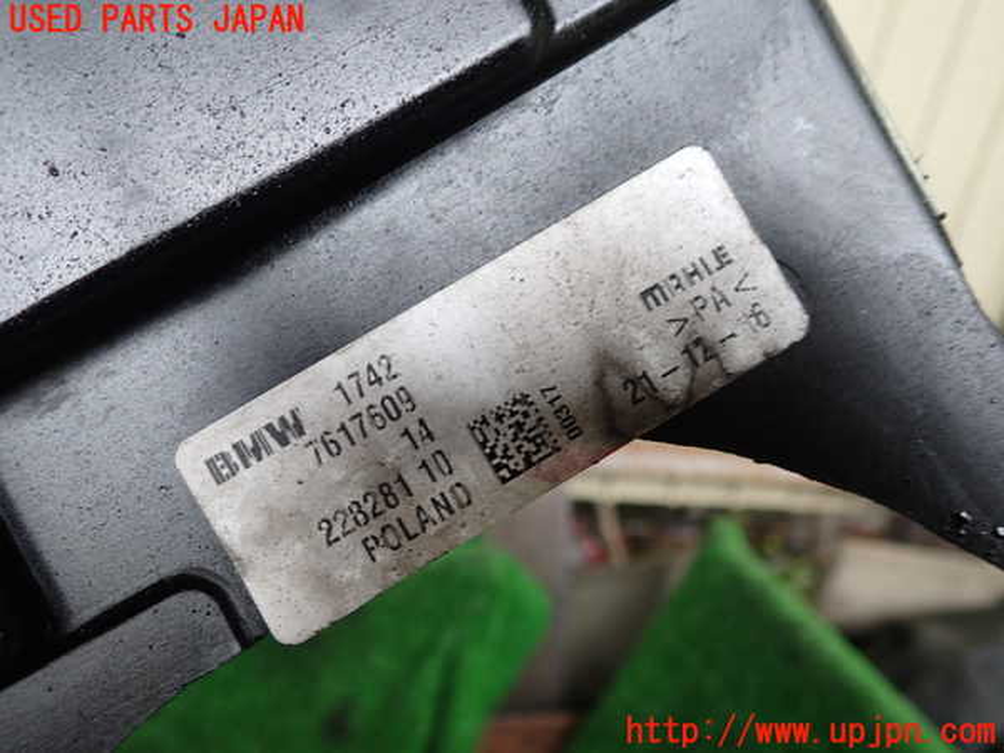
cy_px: 376
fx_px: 870
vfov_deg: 46.8
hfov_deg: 60.0
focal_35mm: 30
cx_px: 502
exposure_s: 1/60
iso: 200
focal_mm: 5.4
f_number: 2.3
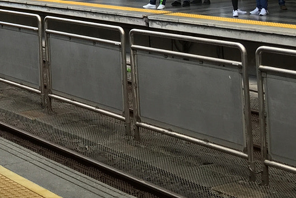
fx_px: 724
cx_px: -57
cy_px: -113
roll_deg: +0.6
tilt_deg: +4.6
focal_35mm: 88
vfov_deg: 14.4
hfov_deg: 21.5
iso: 32
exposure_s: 1/40
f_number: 2.2
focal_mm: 4.15
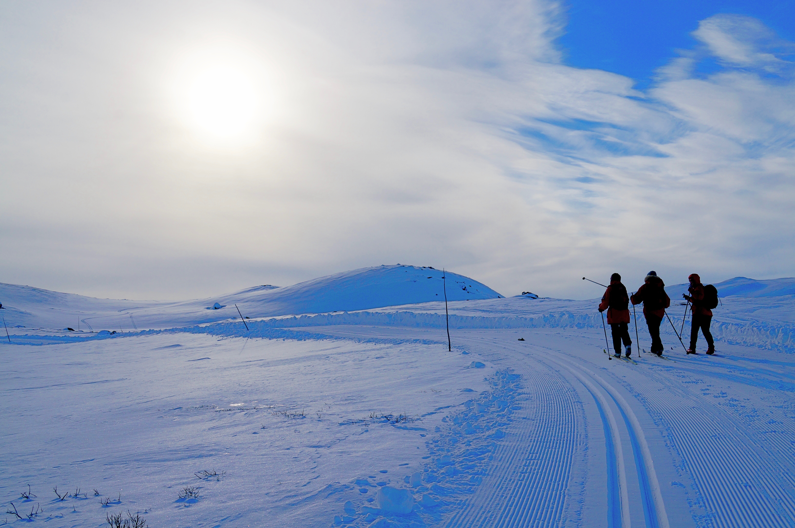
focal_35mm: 33
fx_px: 728
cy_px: 264
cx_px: 398
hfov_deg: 57.3
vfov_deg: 39.9
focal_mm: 22
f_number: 13
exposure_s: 1/500
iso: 100
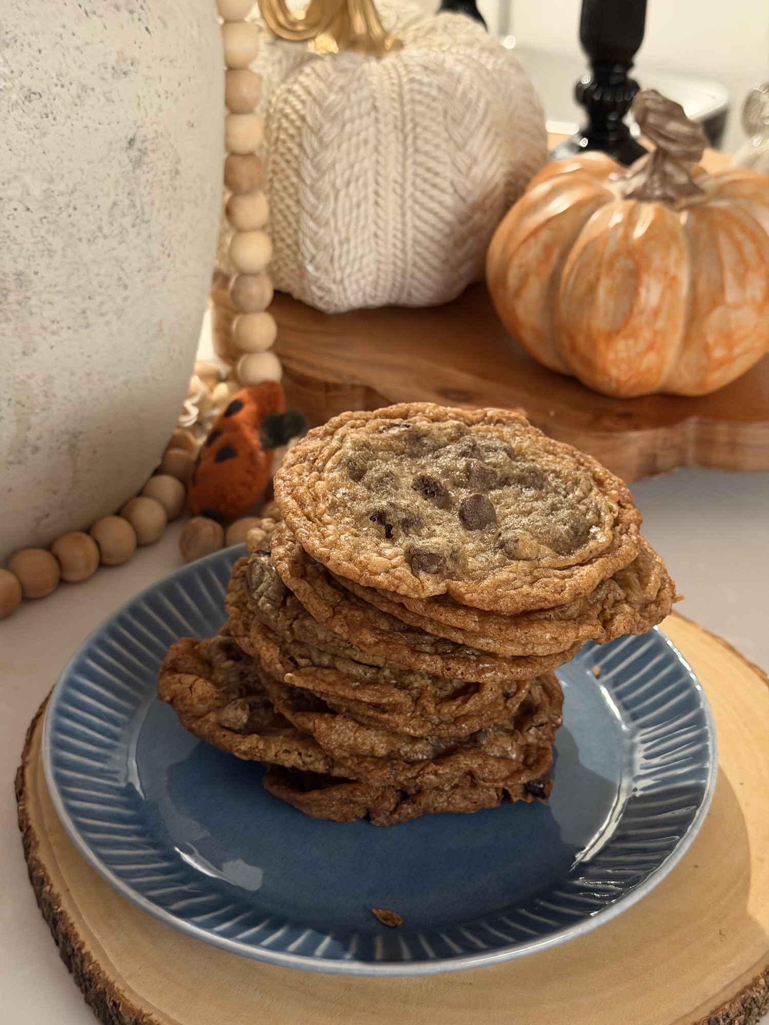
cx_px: 384
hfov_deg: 30.3
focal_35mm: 48
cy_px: 512
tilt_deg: -32.6
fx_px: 1422
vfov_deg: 39.7
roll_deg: -1.0
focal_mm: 6.76
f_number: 1.78
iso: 640
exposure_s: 1/24
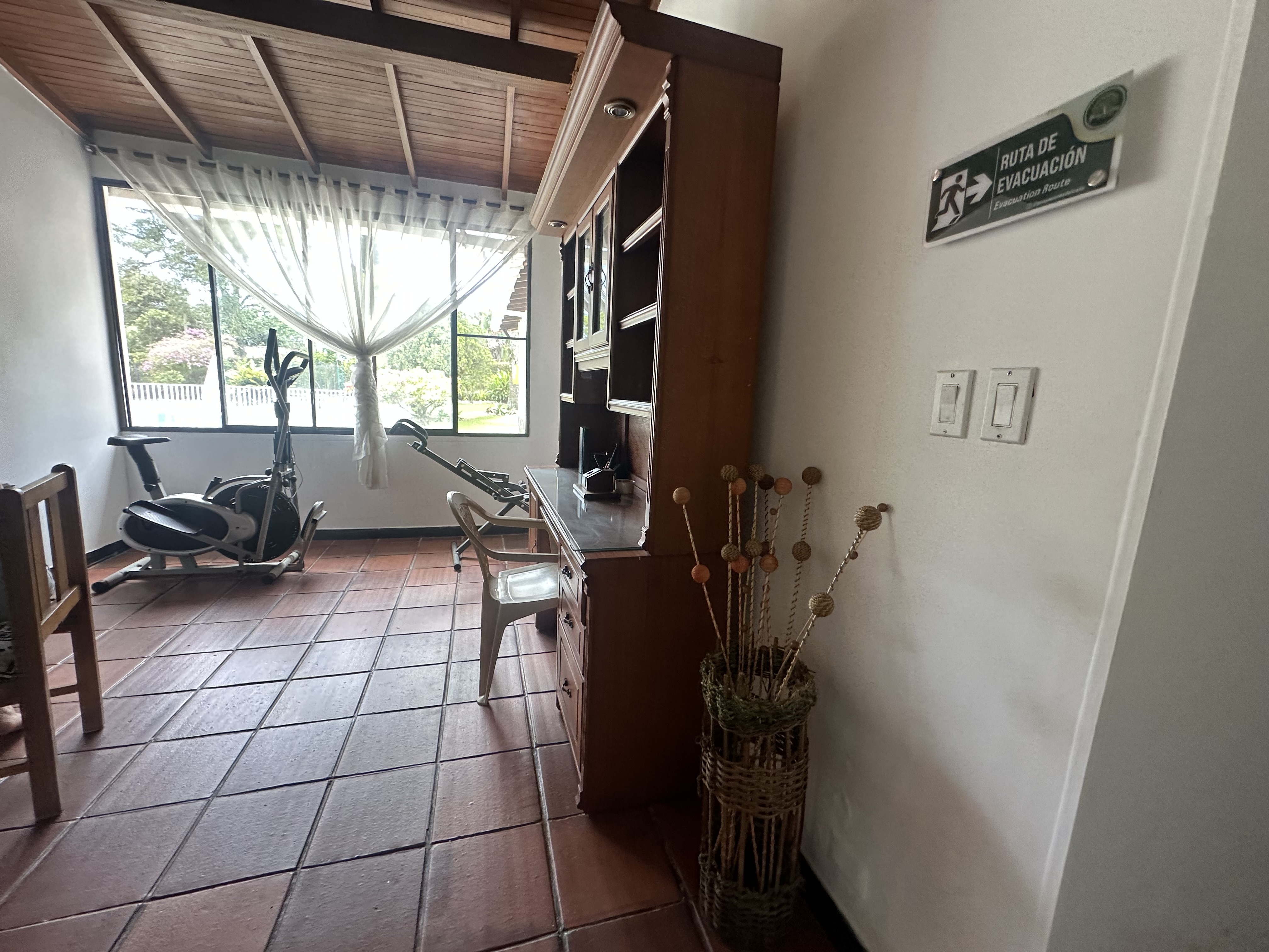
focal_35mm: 14
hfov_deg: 102.1
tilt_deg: -5.6
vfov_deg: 85.7
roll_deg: -5.5
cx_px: 634
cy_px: 476
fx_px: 513
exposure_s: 1/99
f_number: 2.2
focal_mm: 2.22
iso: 160
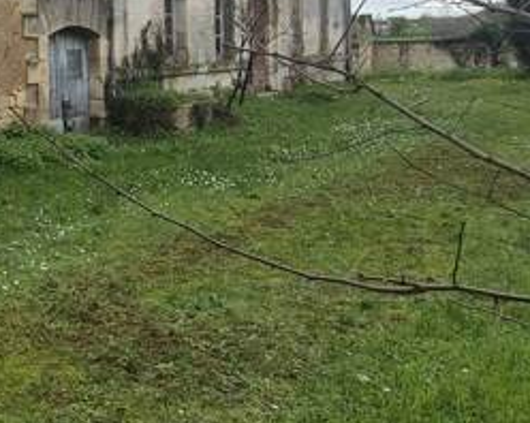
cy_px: 75
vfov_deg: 35.1
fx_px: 643
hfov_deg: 34.9
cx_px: -115
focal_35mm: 41
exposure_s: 1/1480
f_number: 2.2
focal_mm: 2.2
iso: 50
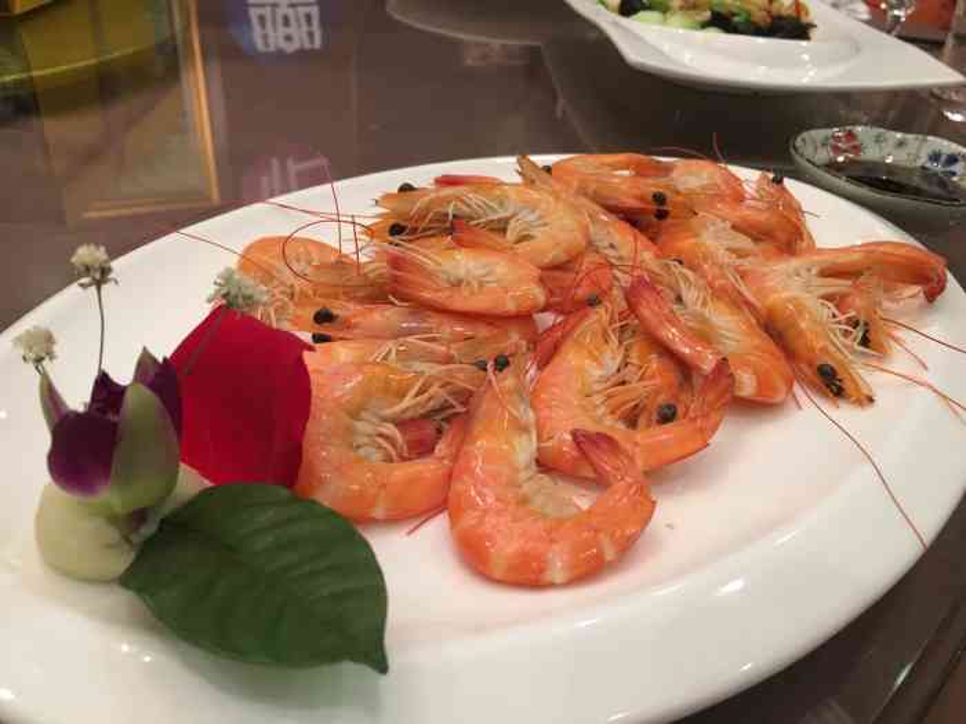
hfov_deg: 61.7
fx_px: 809
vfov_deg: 48.2
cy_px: 362
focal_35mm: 29
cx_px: 483
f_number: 2.2
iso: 100
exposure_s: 1/33
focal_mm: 4.15
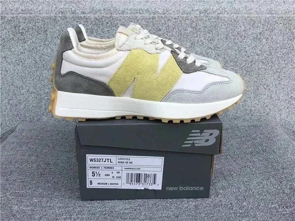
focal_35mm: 31
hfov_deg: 58.4
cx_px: 148
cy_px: 110
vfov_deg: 45.4
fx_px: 264
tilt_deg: -19.3
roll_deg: +0.4
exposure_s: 1/754
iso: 25
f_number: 2.4
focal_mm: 3.3
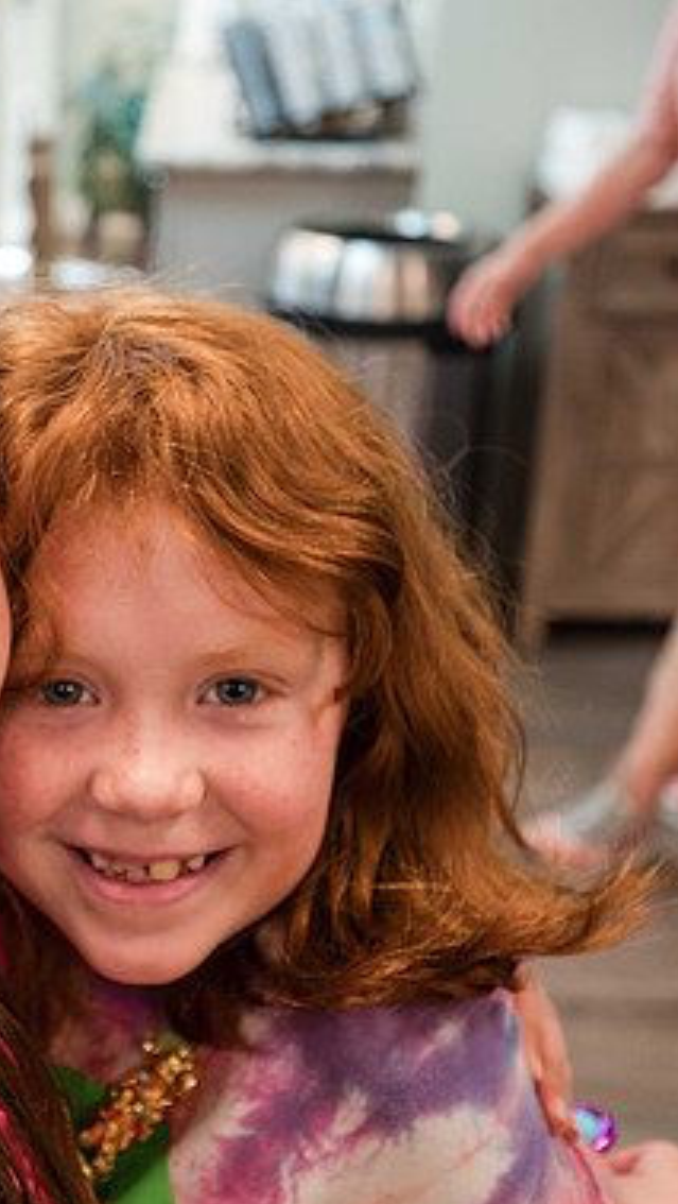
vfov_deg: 41.3
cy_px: 606
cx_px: 83
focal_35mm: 50
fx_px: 1596
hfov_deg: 23.4
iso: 1600
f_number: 4
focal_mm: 29.5
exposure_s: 1/125
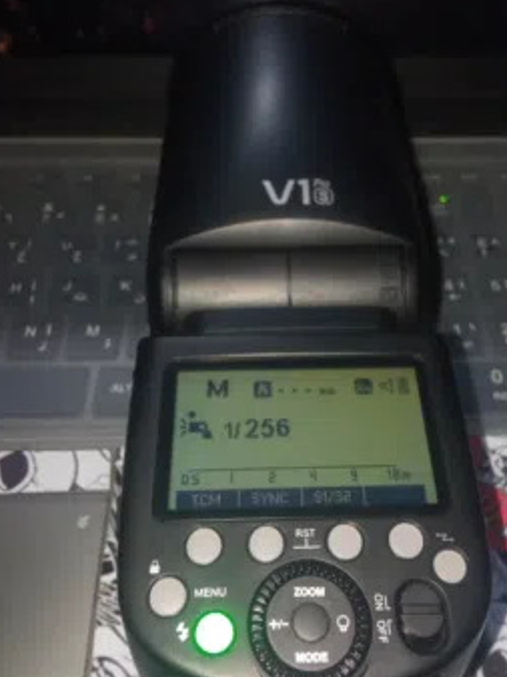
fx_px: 626
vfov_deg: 56.8
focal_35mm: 32
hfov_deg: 44.0
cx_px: 289
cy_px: 322
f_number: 2.2
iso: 425
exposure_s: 1/25
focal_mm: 3.79
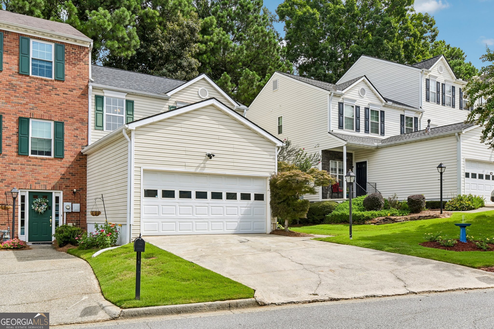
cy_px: 164
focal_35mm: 30
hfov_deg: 61.9
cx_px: 247
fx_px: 412
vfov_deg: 43.6
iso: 200
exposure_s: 1/800
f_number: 8
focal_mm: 30
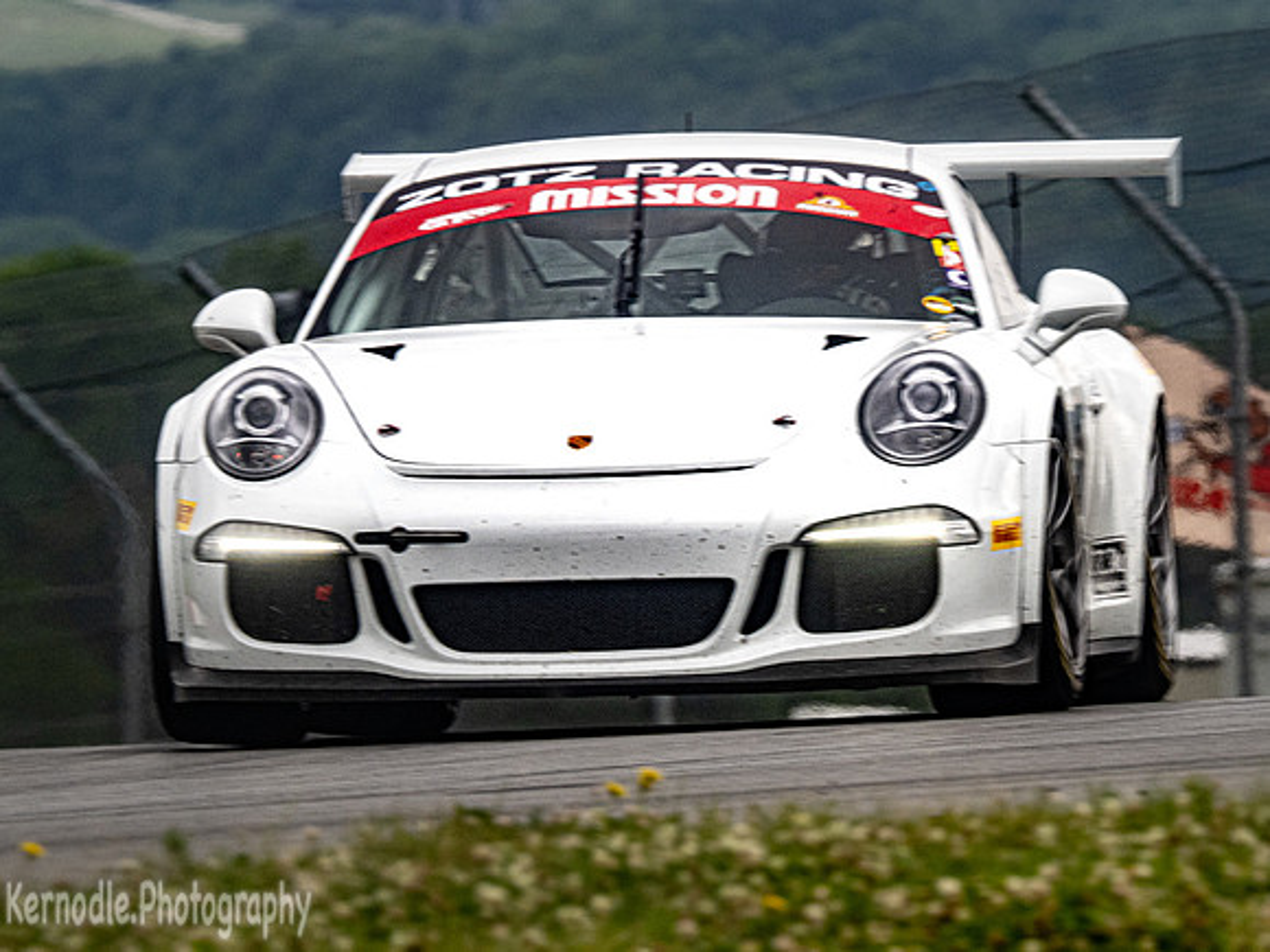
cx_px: 677
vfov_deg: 1.7
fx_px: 32916
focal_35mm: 897
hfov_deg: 2.2
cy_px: 508
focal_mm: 420
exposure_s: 1/320
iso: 320
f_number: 10
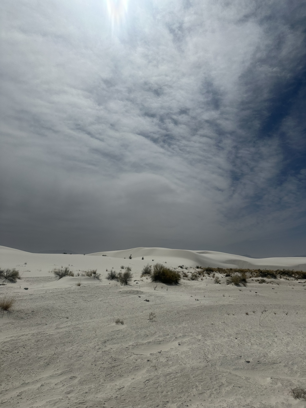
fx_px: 283
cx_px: 153
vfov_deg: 71.6
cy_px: 204
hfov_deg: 56.8
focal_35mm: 24
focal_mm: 6.86
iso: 64
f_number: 1.78
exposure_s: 1/29412
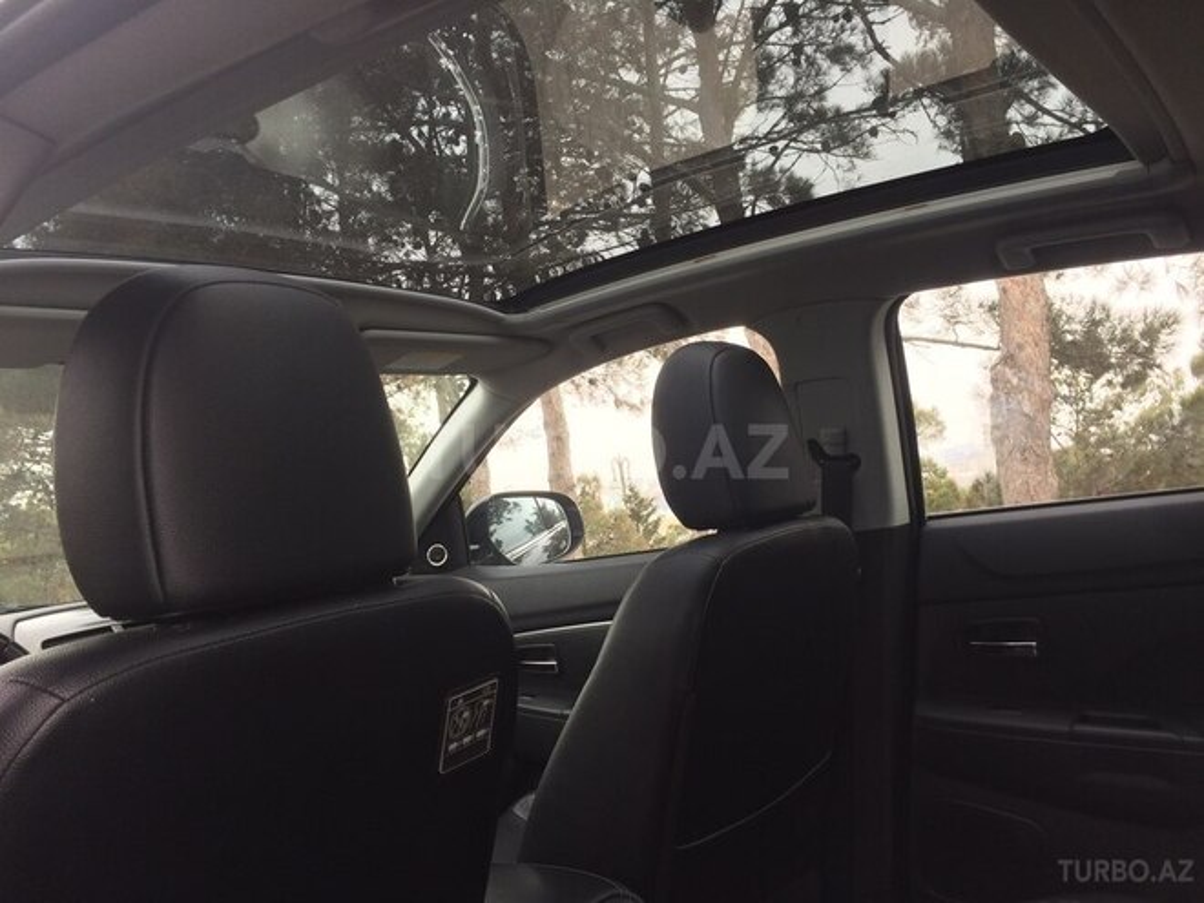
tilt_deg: +3.0
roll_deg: +7.5
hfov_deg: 61.7
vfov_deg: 48.2
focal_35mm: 29
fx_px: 1009
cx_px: 602
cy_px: 452
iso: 32
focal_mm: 4.15
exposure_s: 1/218
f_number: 2.2
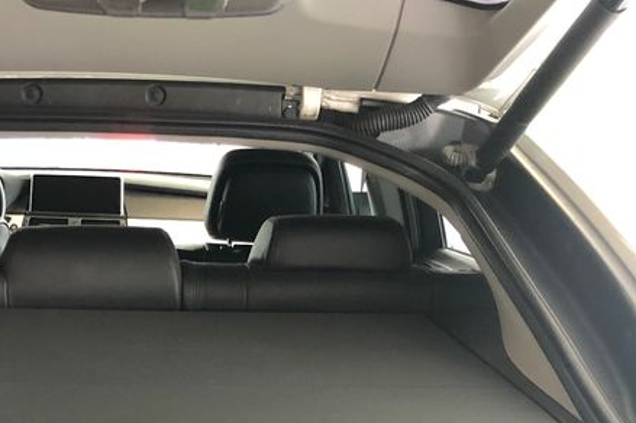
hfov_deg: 28.8
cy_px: 498
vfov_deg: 19.0
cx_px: 97
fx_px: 1200
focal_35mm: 68
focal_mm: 3.99
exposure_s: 1/13
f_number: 1.8
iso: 100
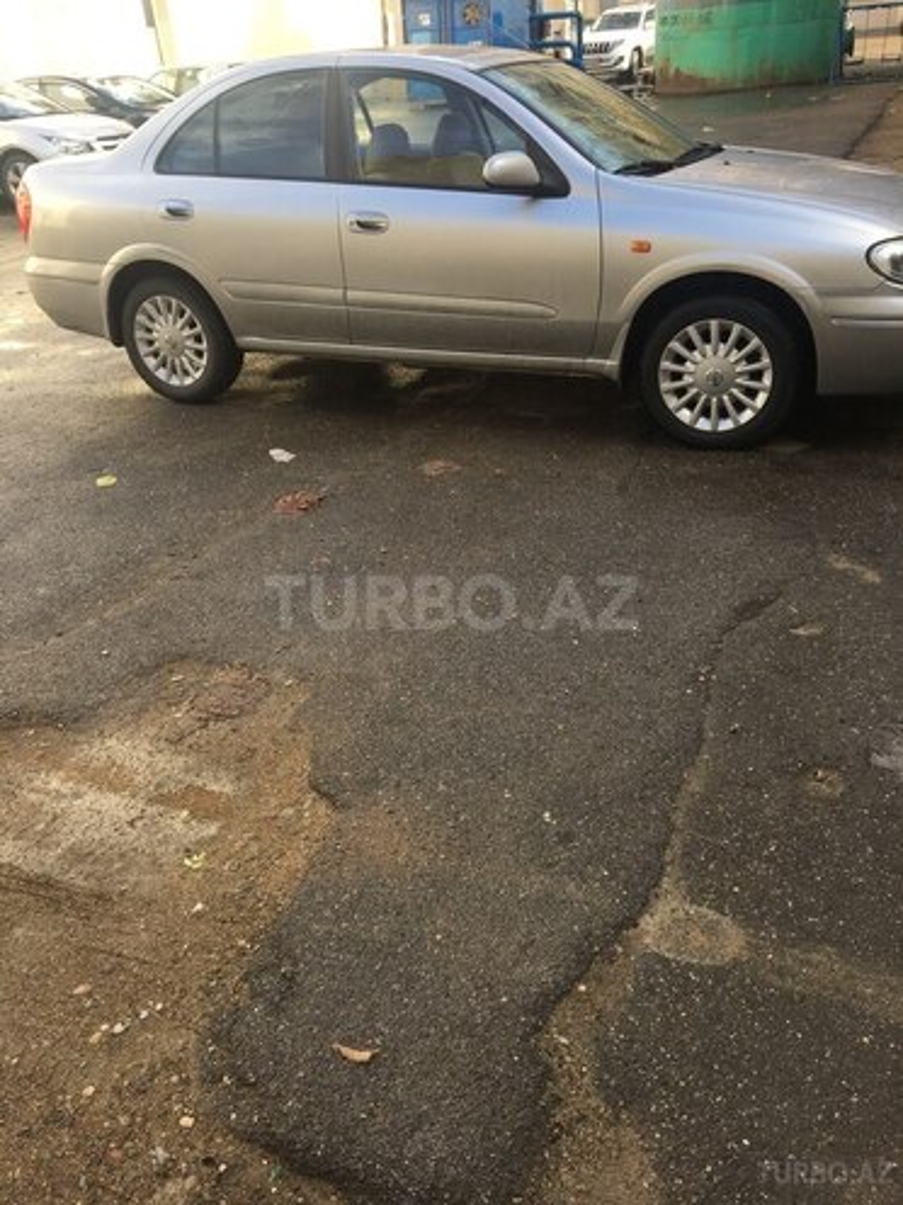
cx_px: 452
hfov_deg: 48.2
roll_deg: +5.6
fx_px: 1009
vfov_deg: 61.7
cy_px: 602
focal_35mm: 29
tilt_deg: -29.2
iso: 25
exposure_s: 1/279
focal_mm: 4.15
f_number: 2.2
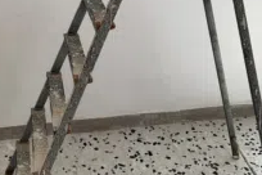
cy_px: 12
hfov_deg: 36.8
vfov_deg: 24.6
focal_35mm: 53
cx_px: 71
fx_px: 386
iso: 40
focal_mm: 4.25
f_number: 1.8
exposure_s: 1/121
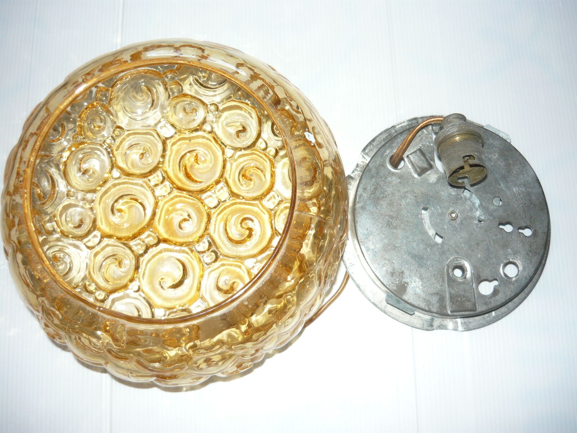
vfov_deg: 42.9
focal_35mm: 33
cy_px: 216
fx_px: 550
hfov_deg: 55.4
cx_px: 288
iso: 100
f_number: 2.8
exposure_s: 1/30
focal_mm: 5.5
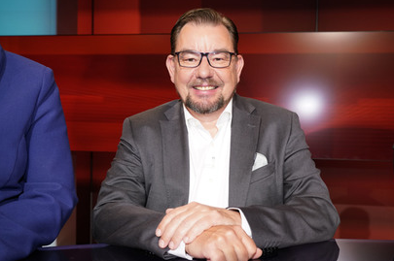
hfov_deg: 49.6
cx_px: 211
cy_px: 142
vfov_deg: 34.1
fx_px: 426
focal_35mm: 39
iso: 2000
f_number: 5
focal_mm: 35
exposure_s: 1/160
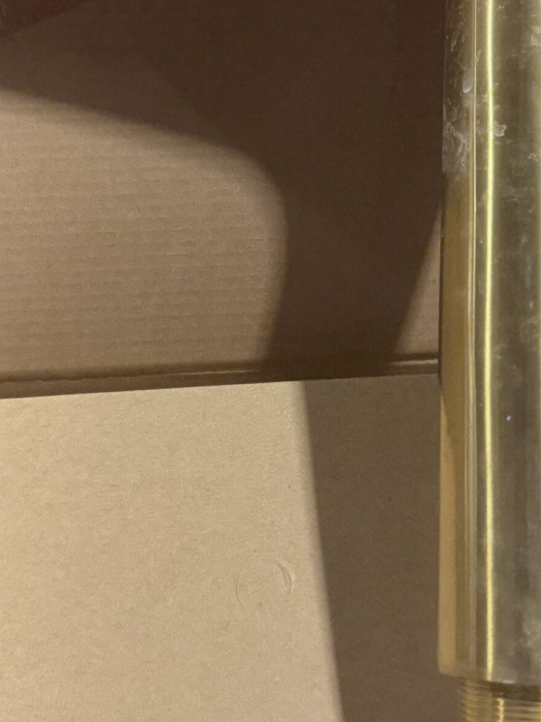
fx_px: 1084
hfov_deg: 28.0
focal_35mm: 52
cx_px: 285
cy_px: 251
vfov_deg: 36.5
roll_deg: +1.6
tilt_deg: -37.5
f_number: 1.78
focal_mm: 6.76
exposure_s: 1/100
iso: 250
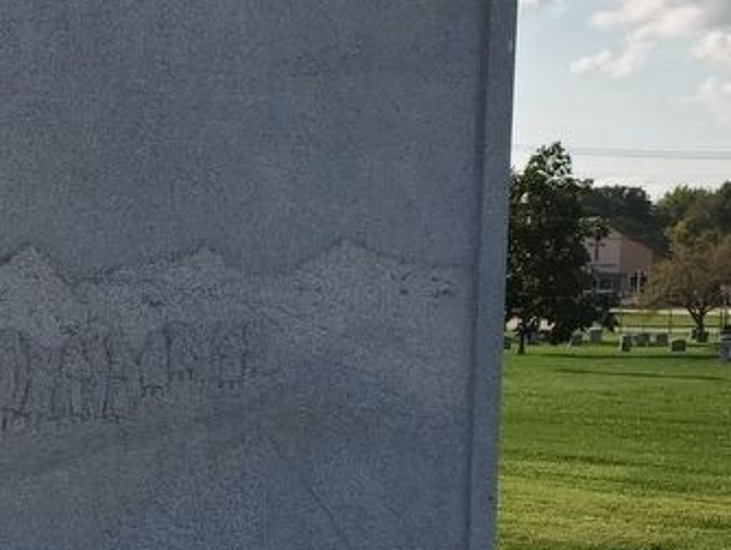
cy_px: 467
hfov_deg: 27.9
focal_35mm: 62
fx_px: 1311
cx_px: -107
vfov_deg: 23.2
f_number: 2.4
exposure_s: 1/1429
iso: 50
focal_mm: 4.3
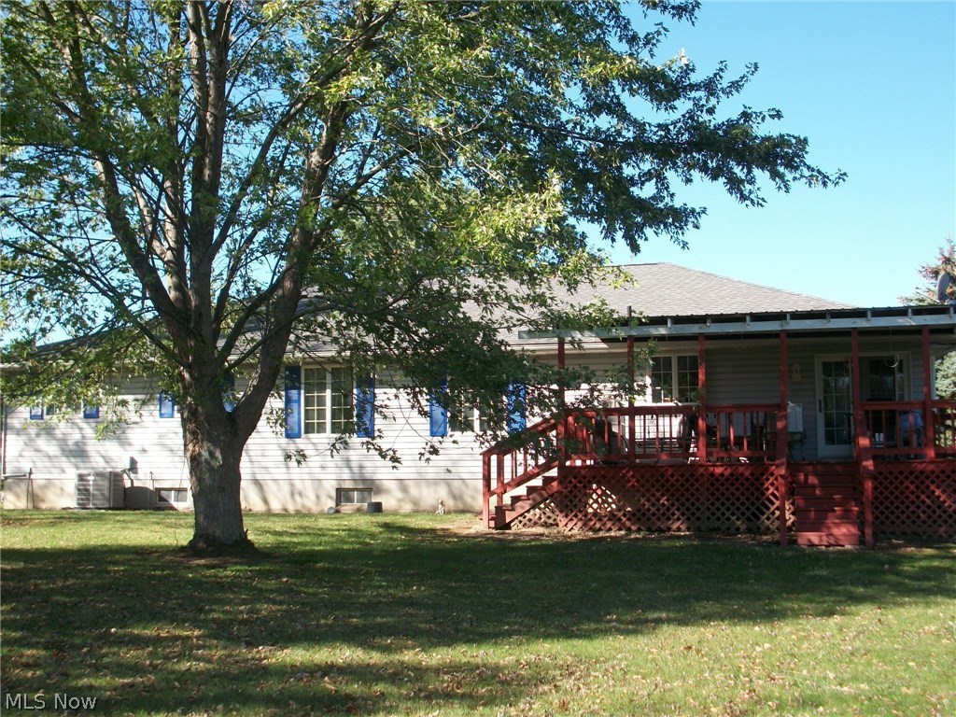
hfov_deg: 42.9
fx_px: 1215
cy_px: 358
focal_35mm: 44
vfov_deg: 32.9
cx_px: 478
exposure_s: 1/320
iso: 80
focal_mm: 7.8
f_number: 3.5
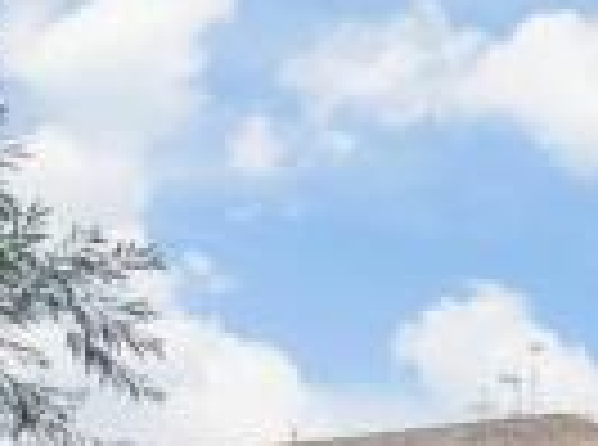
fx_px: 1309
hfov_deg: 24.7
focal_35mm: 76
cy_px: 719
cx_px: 582
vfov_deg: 17.0
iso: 320
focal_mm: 11
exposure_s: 1/100
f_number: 8
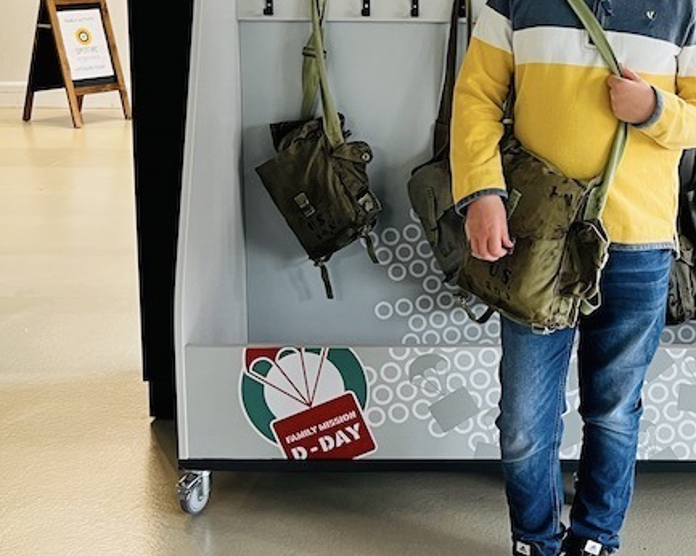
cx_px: 619
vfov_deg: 24.7
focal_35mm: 60
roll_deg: -0.2
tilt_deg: -8.6
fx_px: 1235
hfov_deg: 30.2
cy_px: 67
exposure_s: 1/50
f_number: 1.5
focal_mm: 5.7
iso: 160
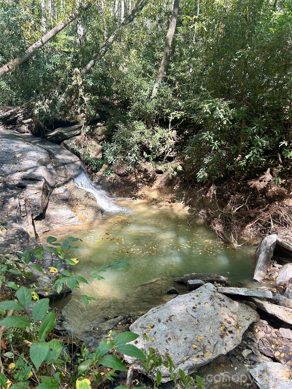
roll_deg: -1.5
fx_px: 292
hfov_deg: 53.1
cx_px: 146
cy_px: 194
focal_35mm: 26
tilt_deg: -13.3
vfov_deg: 67.3
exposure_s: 1/148
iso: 32
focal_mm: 5.7
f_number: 1.5
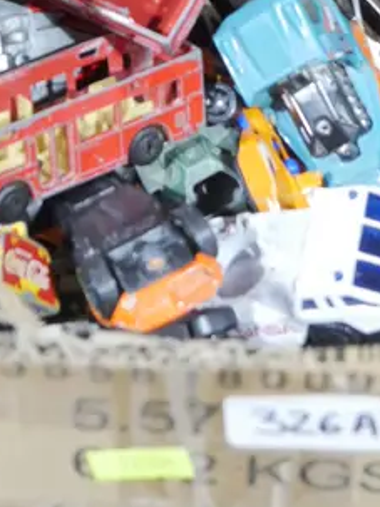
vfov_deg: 13.2
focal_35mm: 142
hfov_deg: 10.4
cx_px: 162
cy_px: -234
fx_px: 2080
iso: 3200
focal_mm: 21
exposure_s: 1/60
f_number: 4.6
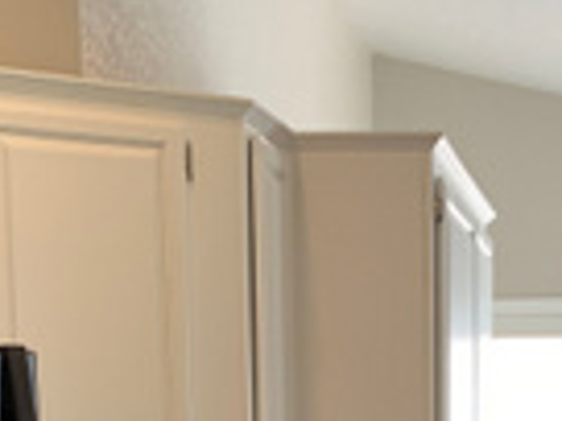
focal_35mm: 122
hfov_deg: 16.0
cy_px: 817
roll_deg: +0.0
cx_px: 475
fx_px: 1981
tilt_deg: -10.0
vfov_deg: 11.1
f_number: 1.8
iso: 40
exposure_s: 1/120
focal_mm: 4.25
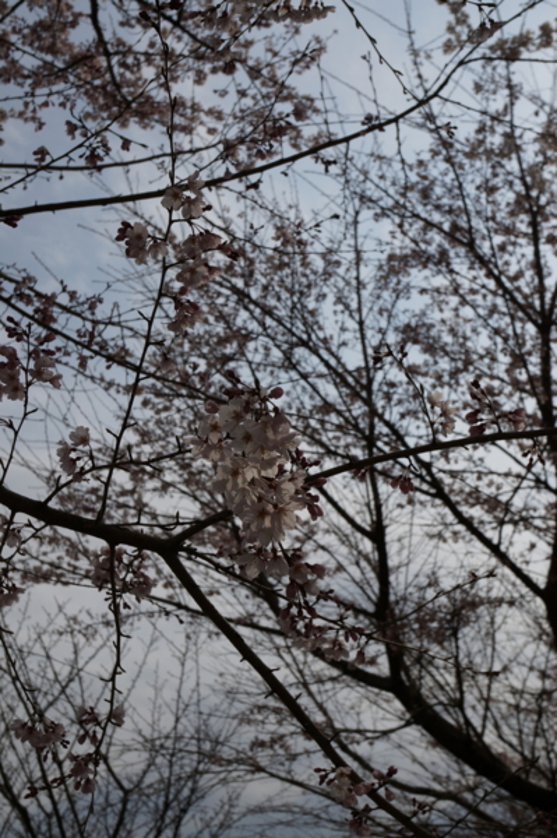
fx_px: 1046
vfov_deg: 43.6
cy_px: 419
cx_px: 278
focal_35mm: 45
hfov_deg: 29.8
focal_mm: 30
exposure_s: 1/800
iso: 100
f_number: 9
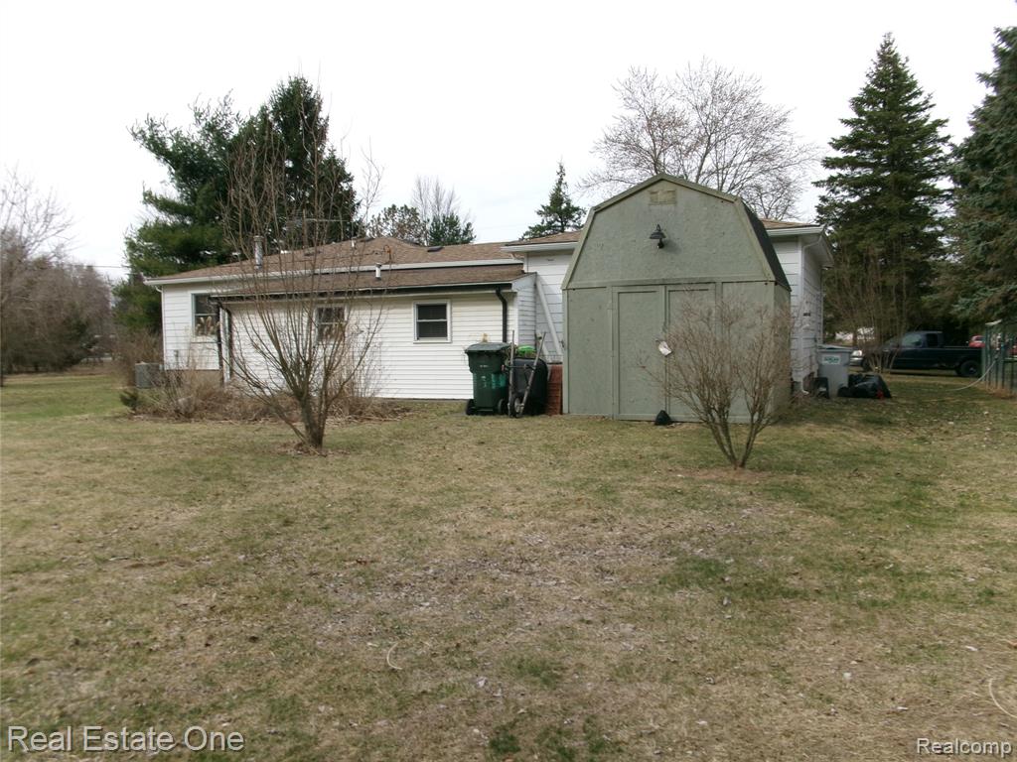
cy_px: 381
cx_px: 508
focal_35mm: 28
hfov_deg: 63.4
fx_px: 823
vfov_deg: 49.7
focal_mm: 5.1
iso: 100
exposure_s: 1/60
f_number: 10.8
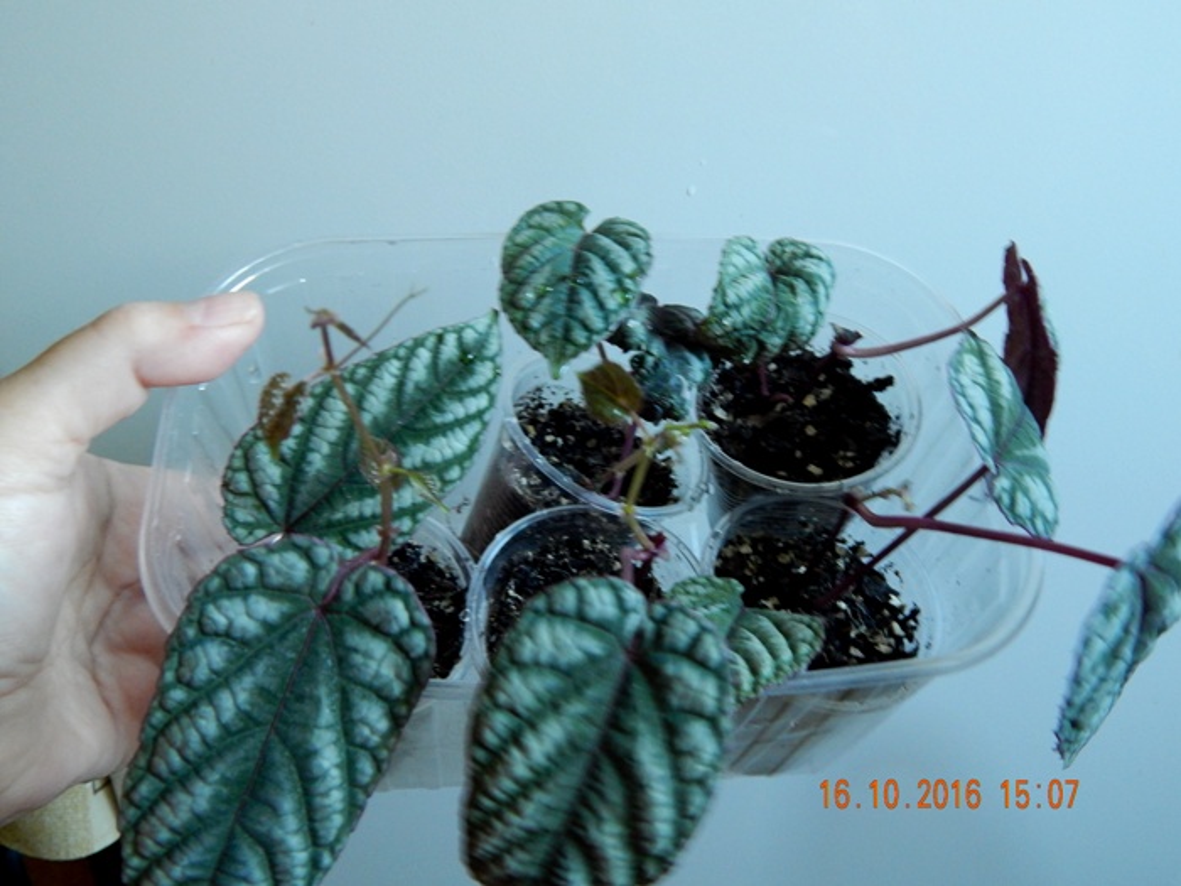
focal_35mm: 31
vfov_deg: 45.4
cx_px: 590
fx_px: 1058
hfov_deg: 58.4
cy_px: 443
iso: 400
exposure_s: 1/20
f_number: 3.2
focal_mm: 5.6
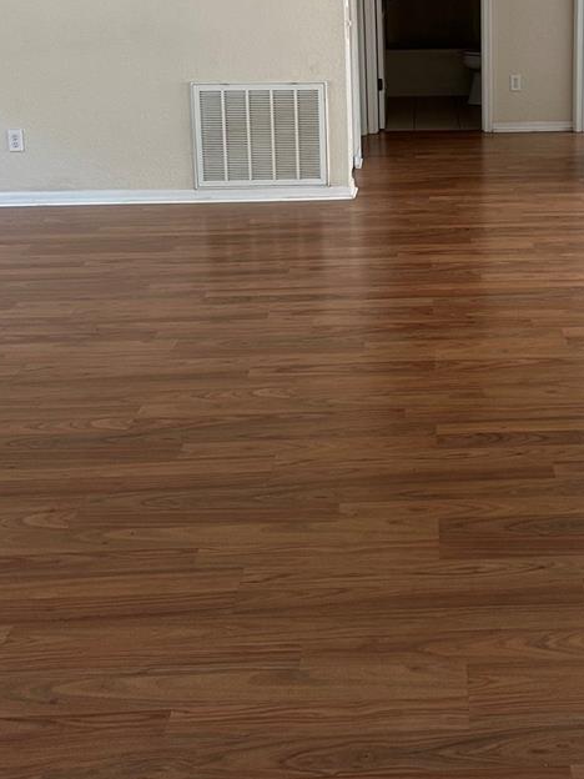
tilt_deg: -9.9
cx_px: 472
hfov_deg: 28.5
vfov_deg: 36.7
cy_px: 139
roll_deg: -0.2
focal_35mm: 50
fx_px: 1125
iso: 125
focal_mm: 5.7
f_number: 1.5
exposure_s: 1/112
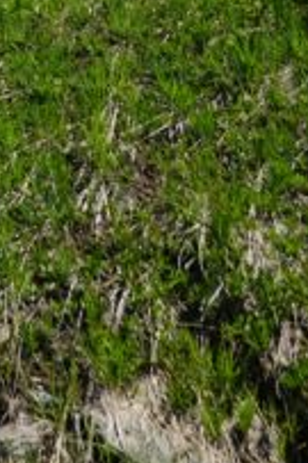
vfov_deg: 14.5
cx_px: -412
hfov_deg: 10.3
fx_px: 1491
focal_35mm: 116
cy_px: -481
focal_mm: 15
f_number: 5.6
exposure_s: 1/900
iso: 320
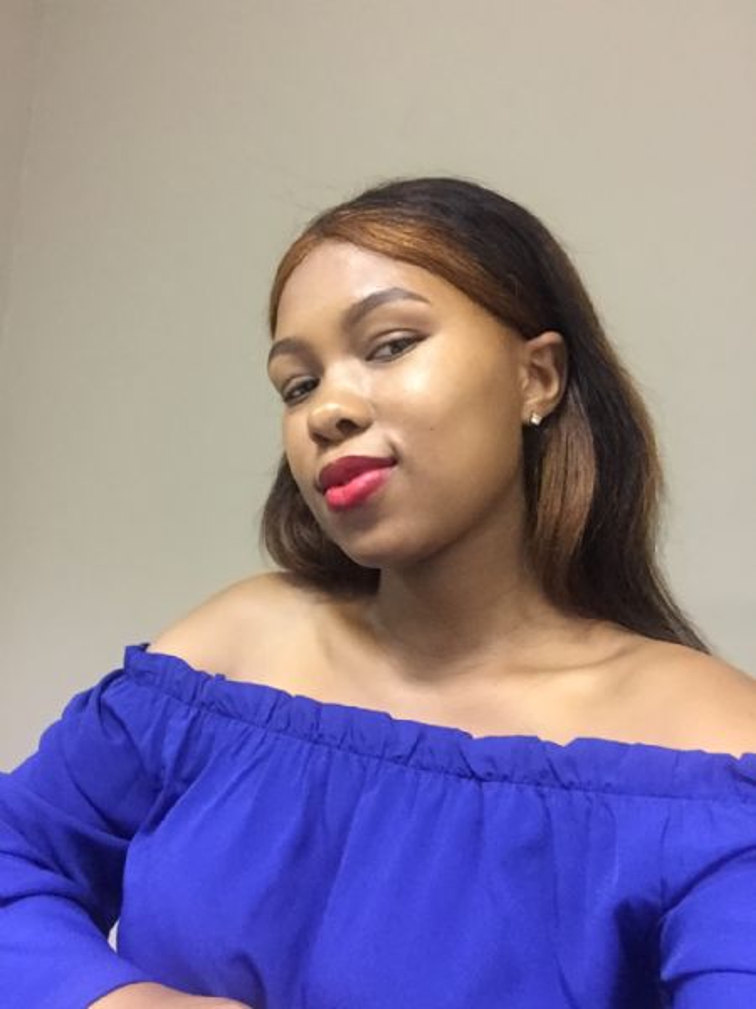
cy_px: 504
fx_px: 903
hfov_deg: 45.4
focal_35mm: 31
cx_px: 378
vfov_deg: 58.4
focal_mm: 2.65
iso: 320
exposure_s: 1/17
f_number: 2.2
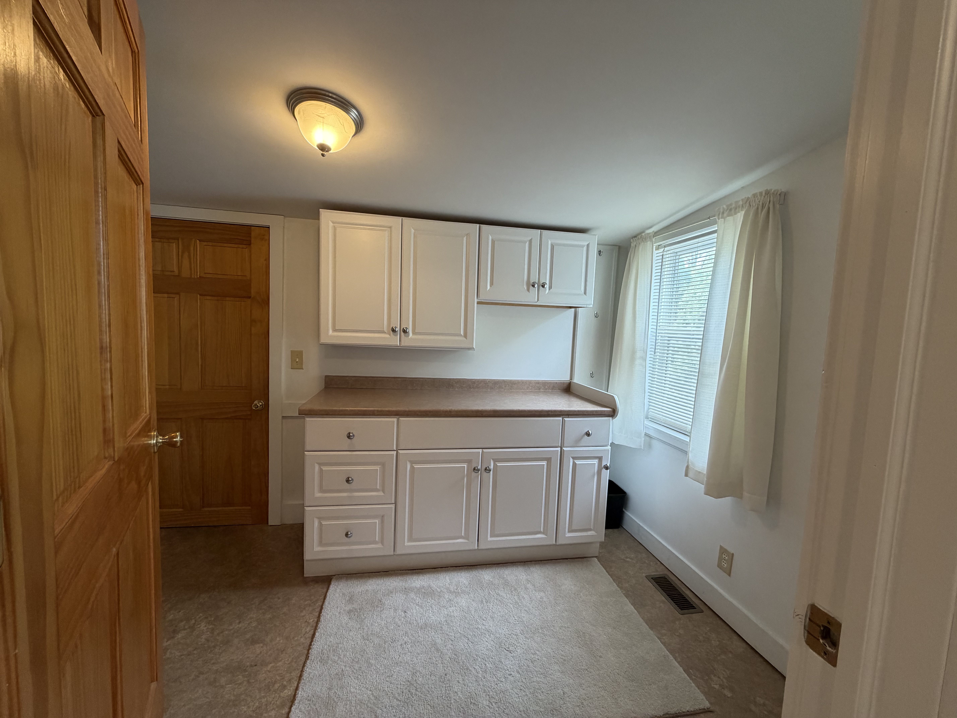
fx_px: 387
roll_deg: -2.6
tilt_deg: -4.3
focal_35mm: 14
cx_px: 478
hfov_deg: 102.1
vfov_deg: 85.7
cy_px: 359
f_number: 2.2
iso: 250
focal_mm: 2.22
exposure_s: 1/120
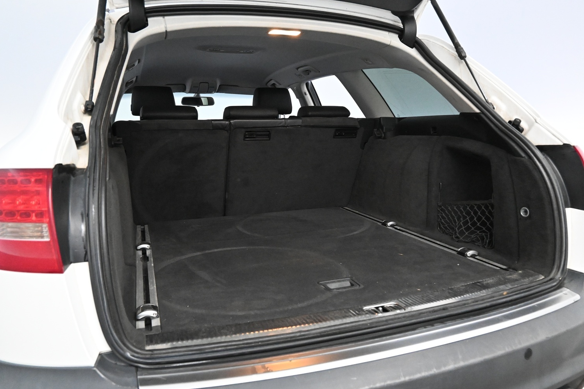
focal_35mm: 26
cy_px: 199
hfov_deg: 69.4
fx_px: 422
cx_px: 301
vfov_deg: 49.6
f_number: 5
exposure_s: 1/100
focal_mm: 16
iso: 6400
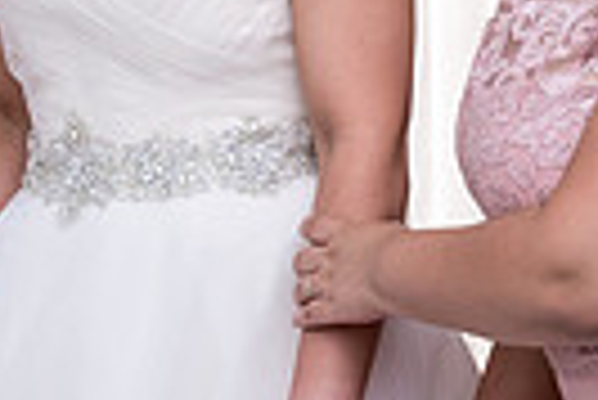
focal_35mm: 208
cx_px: 342
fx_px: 3459
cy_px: -61
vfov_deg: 6.6
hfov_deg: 9.9
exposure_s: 1/160
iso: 1250
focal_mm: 44
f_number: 6.3
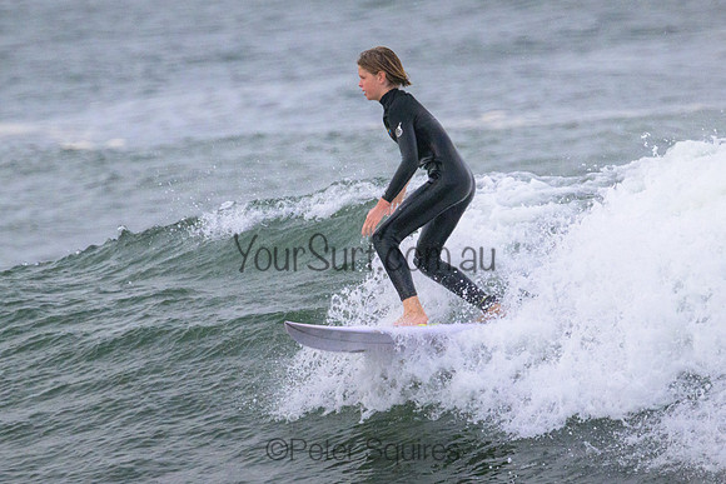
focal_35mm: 1002
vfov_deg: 1.4
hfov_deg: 2.1
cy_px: 242
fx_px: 20214
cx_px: 363
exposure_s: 1/3200
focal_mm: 800
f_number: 11
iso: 3200
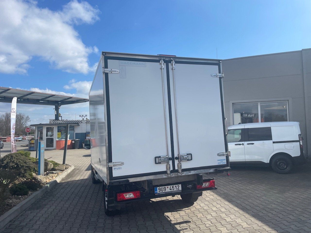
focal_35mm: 26
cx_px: 156
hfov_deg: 67.3
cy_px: 116
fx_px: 234
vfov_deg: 53.1
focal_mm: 4.2
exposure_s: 1/4464
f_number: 1.6
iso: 32
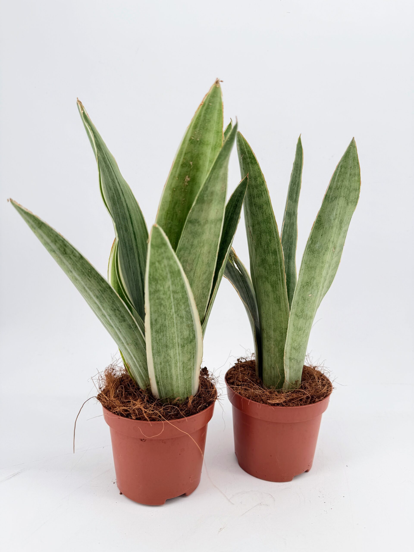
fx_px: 383
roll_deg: -1.7
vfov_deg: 71.6
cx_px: 207
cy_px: 276
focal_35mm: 24
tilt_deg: -10.8
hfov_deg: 56.8
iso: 80
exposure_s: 1/660
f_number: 1.78
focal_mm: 6.76
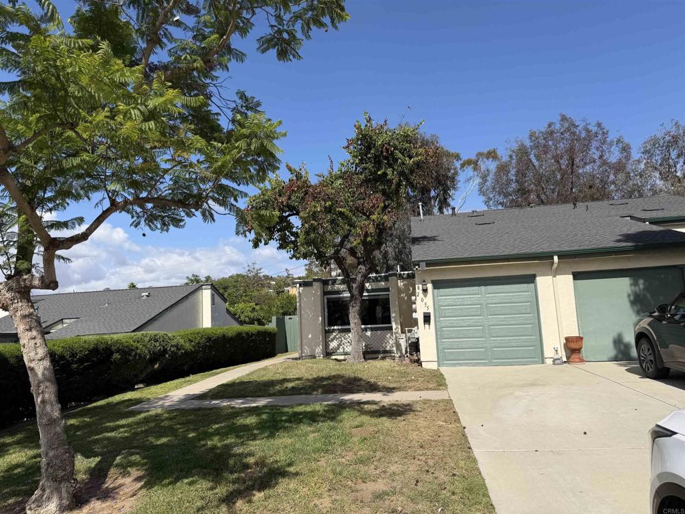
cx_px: 342
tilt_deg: +8.4
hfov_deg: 71.6
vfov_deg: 56.8
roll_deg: +3.0
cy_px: 257
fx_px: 475
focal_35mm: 24
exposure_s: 1/5319
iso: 80
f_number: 1.78
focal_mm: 6.76
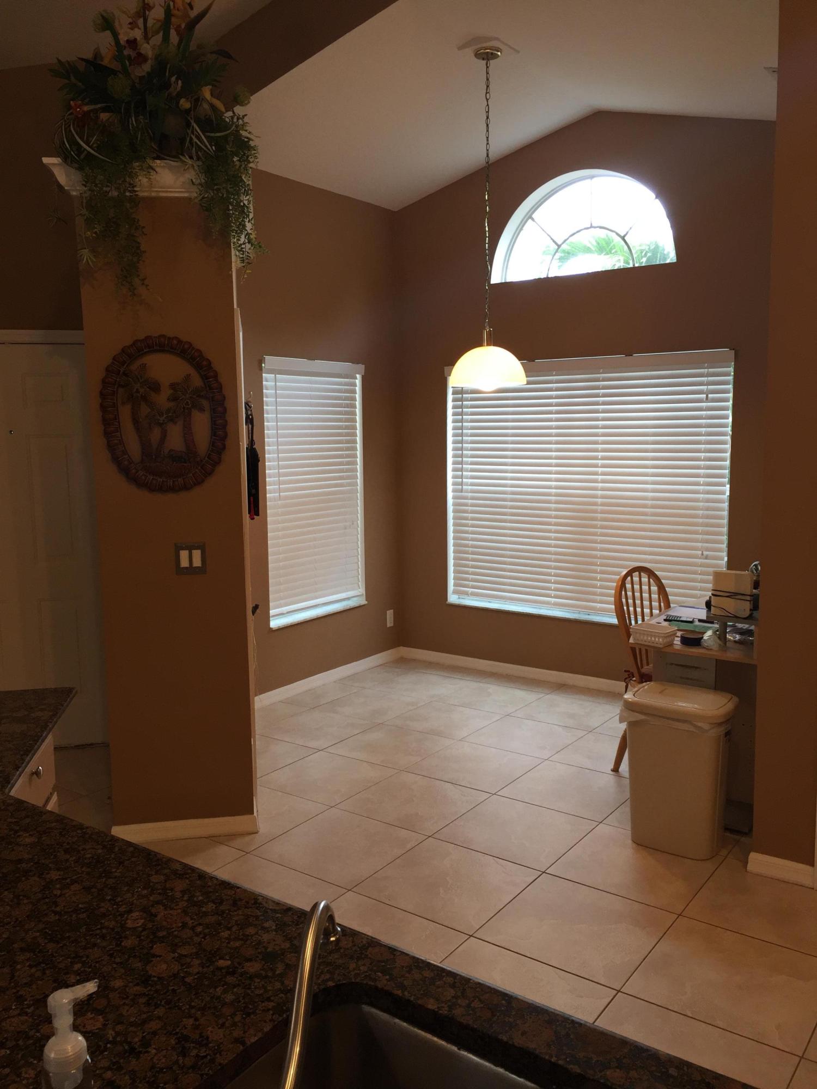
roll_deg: +0.2
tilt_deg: -6.8
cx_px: 408
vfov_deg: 61.7
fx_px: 913
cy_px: 544
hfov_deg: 48.2
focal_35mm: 29
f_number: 2.2
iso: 64
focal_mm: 4.15
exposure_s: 1/30
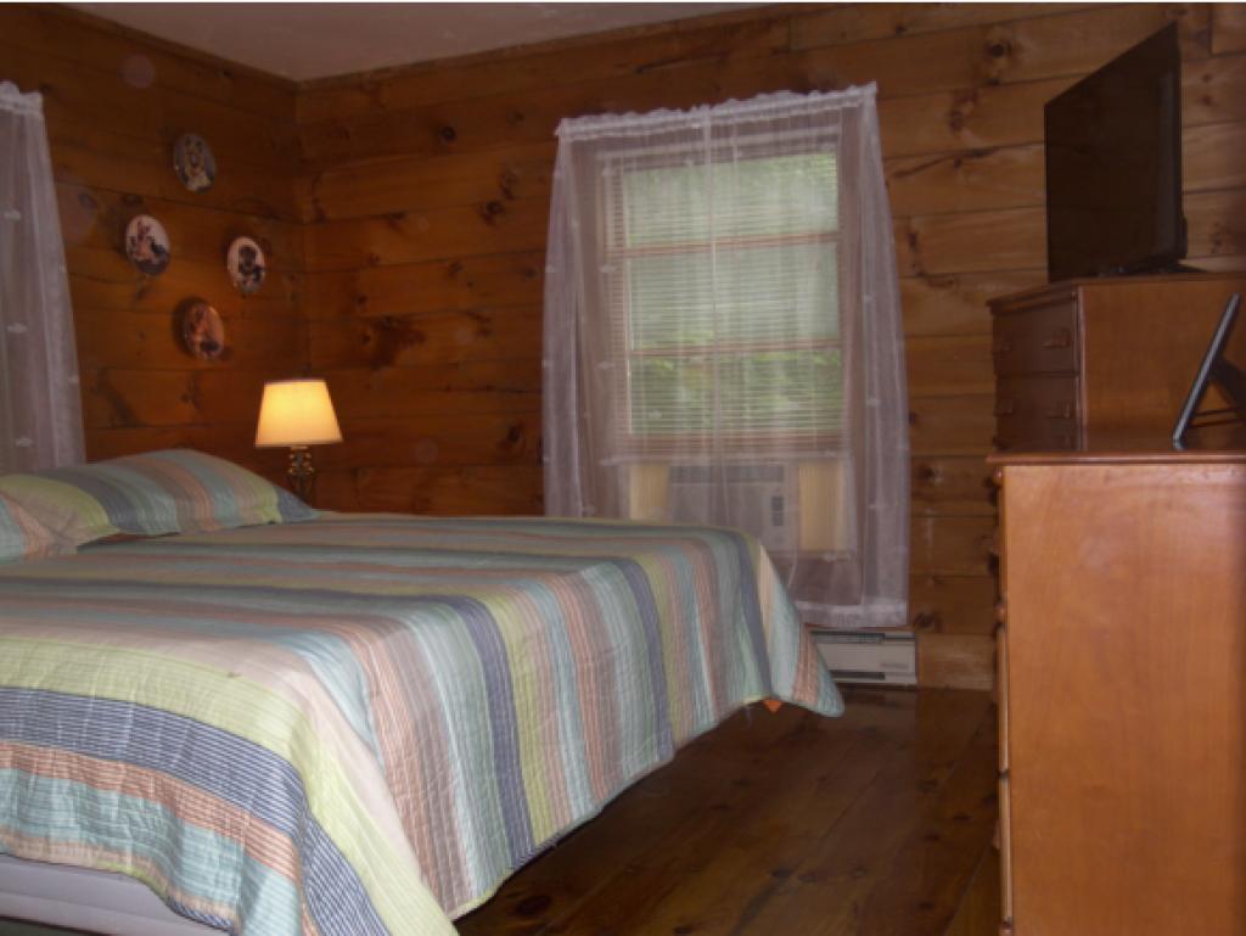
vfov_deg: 38.7
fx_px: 1332
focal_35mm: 37
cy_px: 468
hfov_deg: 50.1
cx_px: 623
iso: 100
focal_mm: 7.8
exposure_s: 1/40
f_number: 3.2
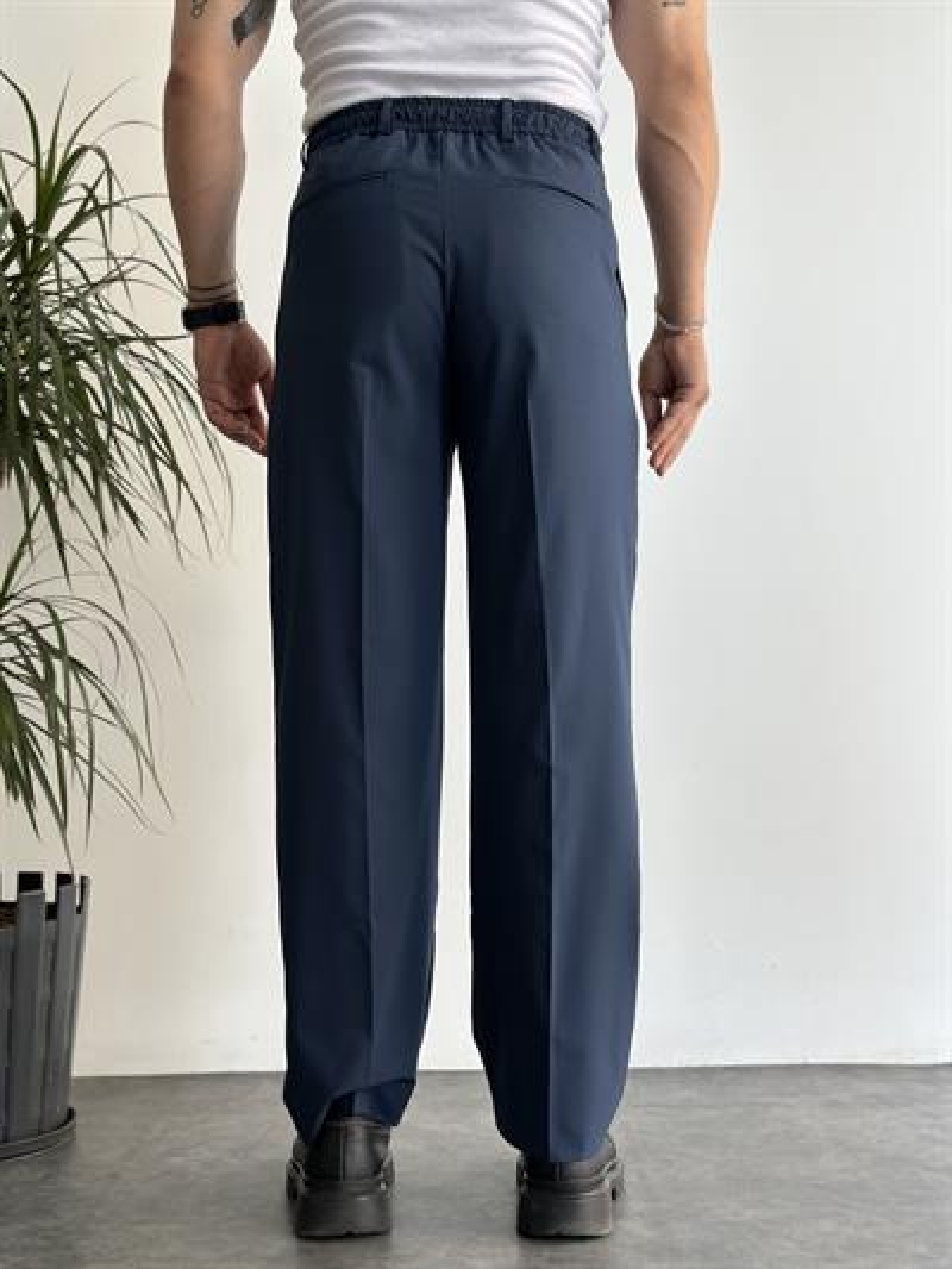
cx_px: 476
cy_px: 634
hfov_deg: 30.3
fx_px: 1759
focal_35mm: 48
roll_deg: +0.0
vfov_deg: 39.6
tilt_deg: +2.0
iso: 80
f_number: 1.78
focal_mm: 6.86
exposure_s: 1/202
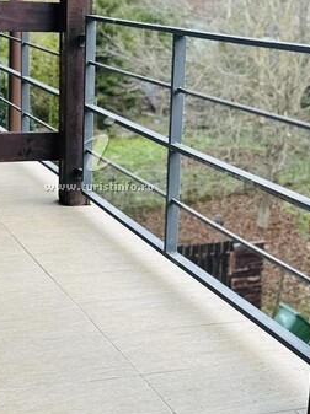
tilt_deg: -11.3
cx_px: 102
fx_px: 873
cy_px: 155
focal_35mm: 73
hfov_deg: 20.1
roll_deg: -2.8
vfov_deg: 26.6
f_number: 1.78
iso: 160
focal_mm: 6.86
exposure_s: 1/100
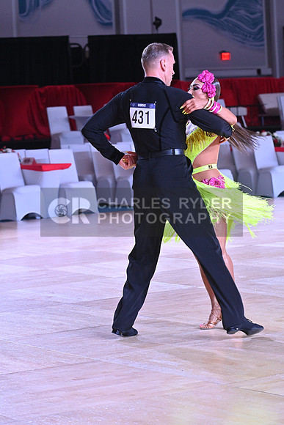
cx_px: 142
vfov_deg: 16.4
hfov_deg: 11.0
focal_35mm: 125
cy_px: 212
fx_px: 1478
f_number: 6.3
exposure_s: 1/400
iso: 3200
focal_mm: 125
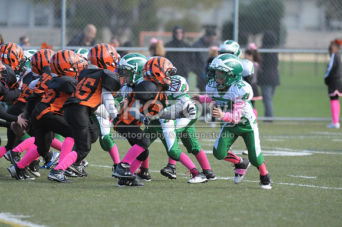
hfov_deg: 5.1
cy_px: 114
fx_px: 3842
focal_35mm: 405
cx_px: 171
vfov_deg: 3.4
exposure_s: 1/4000
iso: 1600
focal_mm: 270
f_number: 4
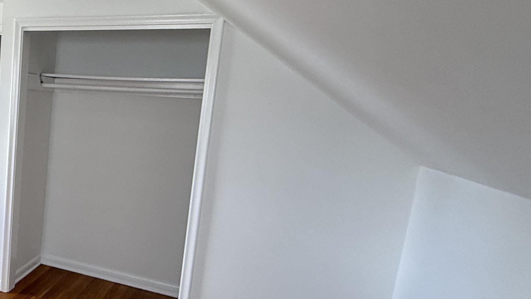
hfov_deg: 49.5
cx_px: -3
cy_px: 170
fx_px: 451
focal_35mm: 32
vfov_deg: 36.6
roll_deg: -3.4
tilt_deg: -9.4
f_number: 2.2
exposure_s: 1/99
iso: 200
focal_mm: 2.22
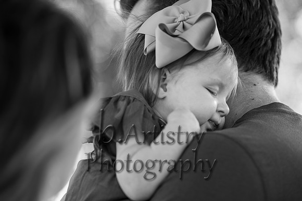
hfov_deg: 13.2
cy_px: 100
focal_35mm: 155
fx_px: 1301
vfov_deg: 8.9
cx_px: 151
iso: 160
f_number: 4
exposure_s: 1/250
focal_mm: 155
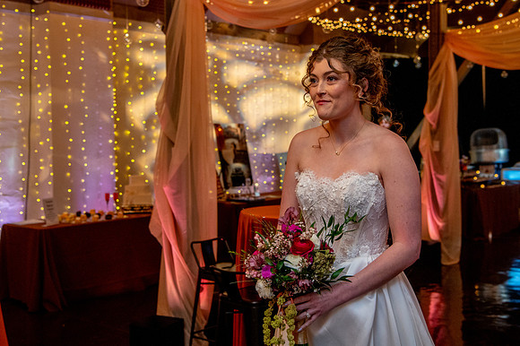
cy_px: 152
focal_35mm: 46
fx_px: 671
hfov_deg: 42.4
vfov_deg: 28.9
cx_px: 252
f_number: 4.5
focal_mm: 36
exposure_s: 1/160
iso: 2500
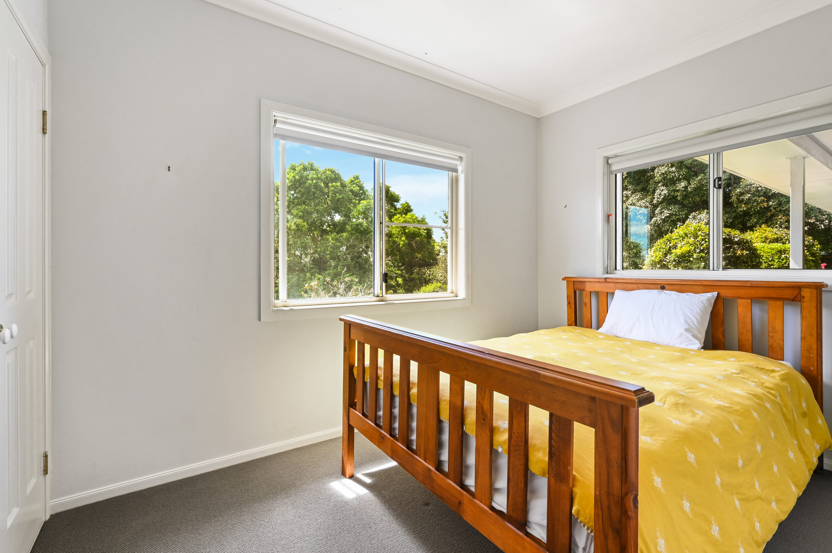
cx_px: 446
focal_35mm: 16
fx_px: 369
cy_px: 286
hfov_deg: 96.6
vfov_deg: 73.6
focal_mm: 14
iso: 100
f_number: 11
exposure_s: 1/8
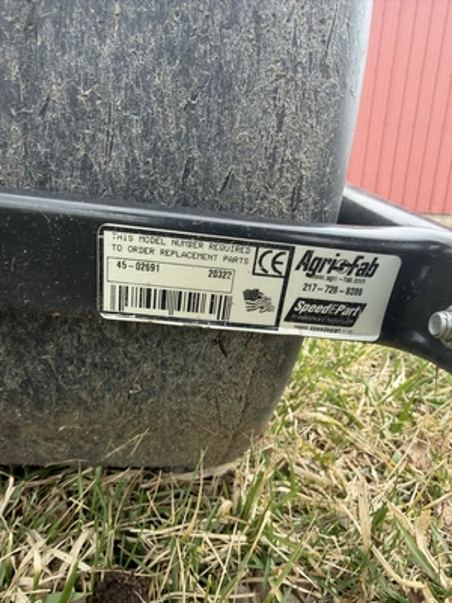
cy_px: 302
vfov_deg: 71.6
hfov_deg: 56.8
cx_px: 226
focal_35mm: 24
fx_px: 418
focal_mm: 2.22
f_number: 2.2
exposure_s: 1/121
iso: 50
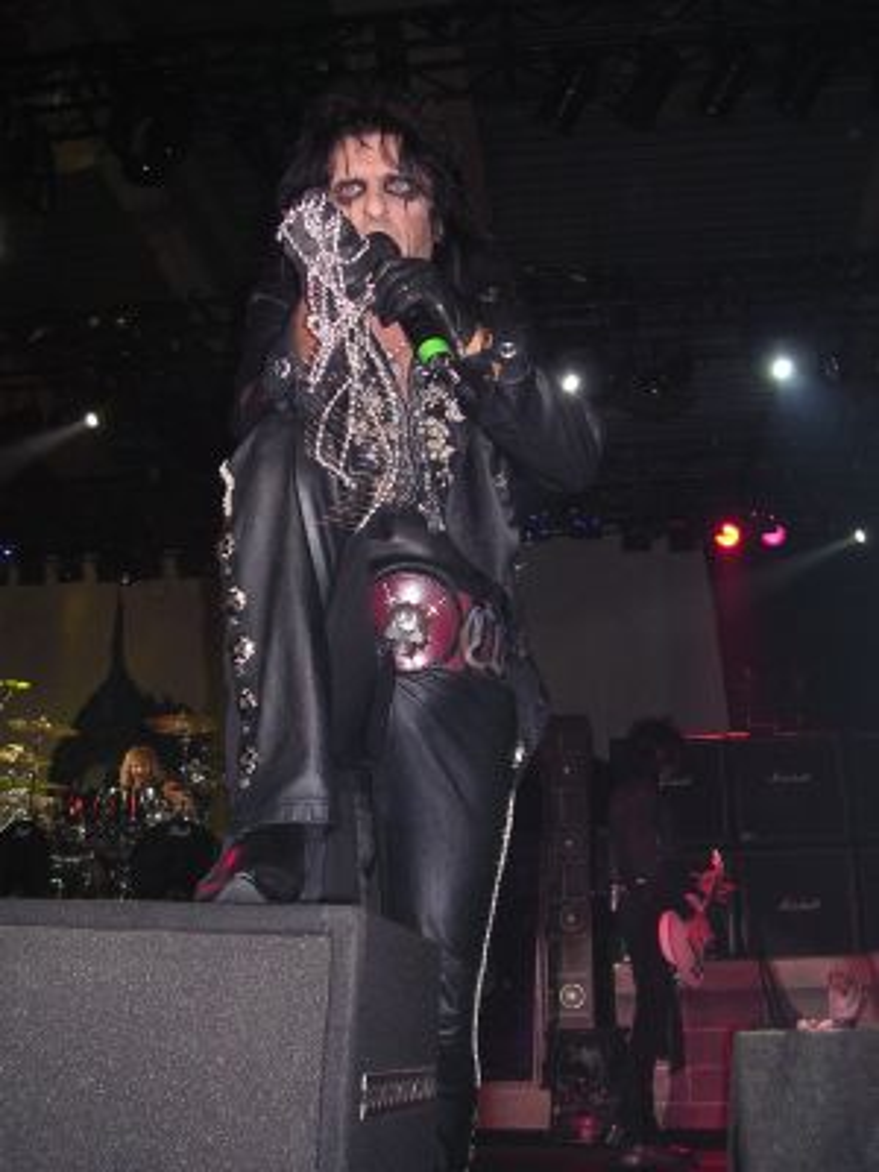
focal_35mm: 38
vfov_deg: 49.0
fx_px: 1287
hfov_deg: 37.7
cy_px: 586
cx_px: 440
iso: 248
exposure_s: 1/60.1
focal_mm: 5.8
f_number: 2.8
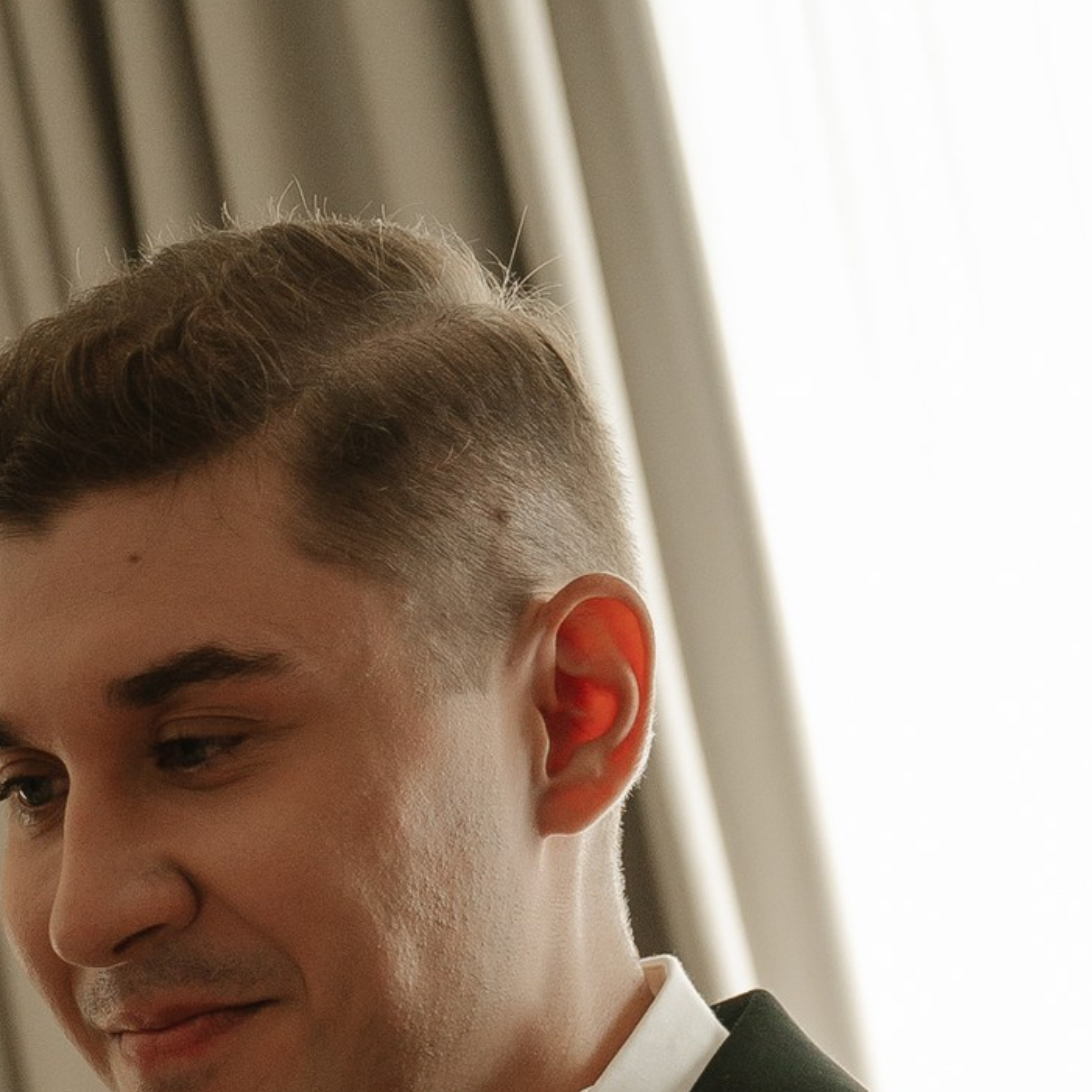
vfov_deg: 8.8
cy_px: 1974
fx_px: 6817
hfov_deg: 9.1
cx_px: 153
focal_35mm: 191
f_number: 2.8
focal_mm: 41
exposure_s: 1/250
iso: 160
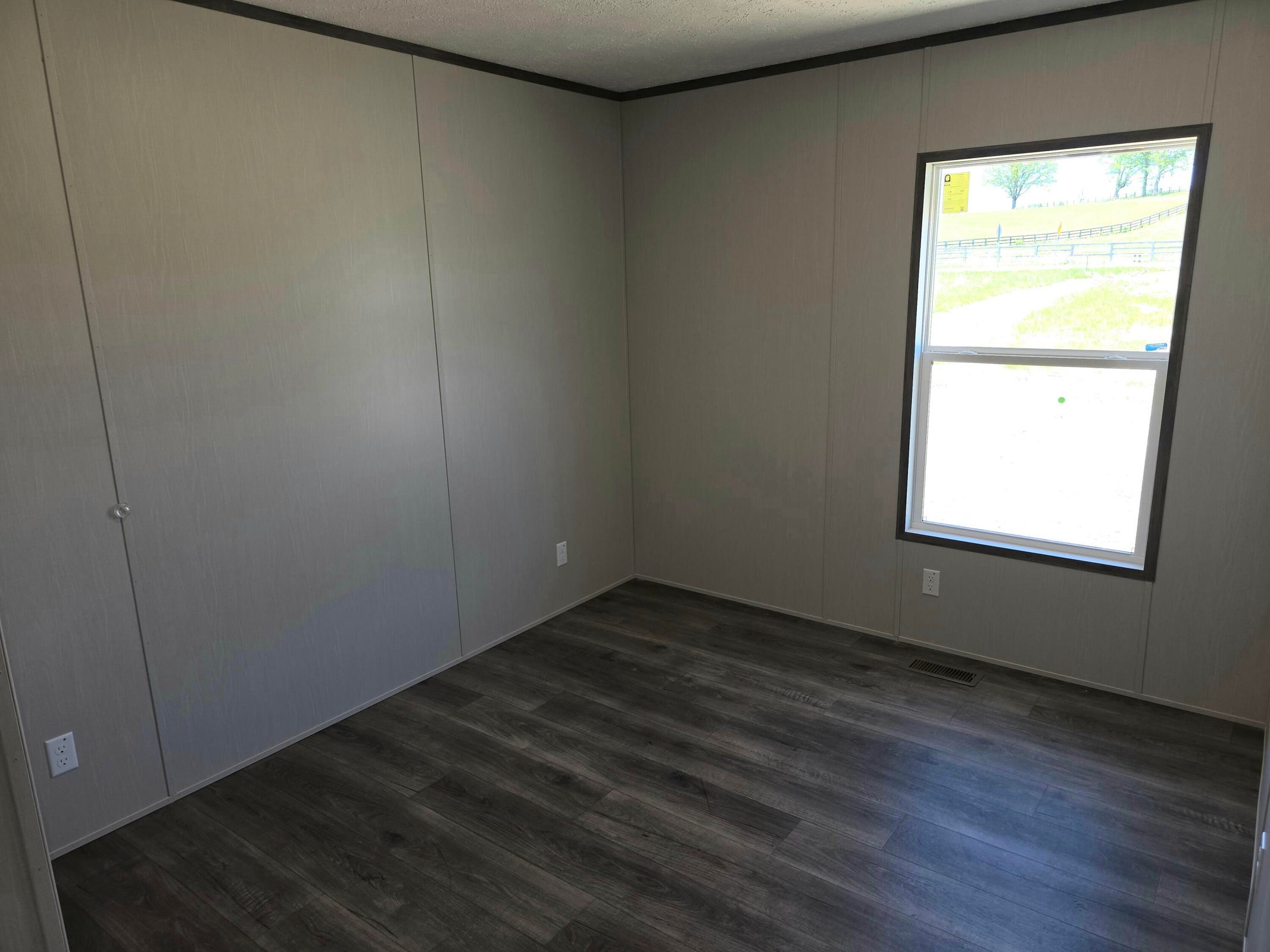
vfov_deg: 58.9
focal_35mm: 23
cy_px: 476
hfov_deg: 73.9
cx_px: 635
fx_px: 844
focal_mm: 6.3
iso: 16
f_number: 1.7
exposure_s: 1/60.2
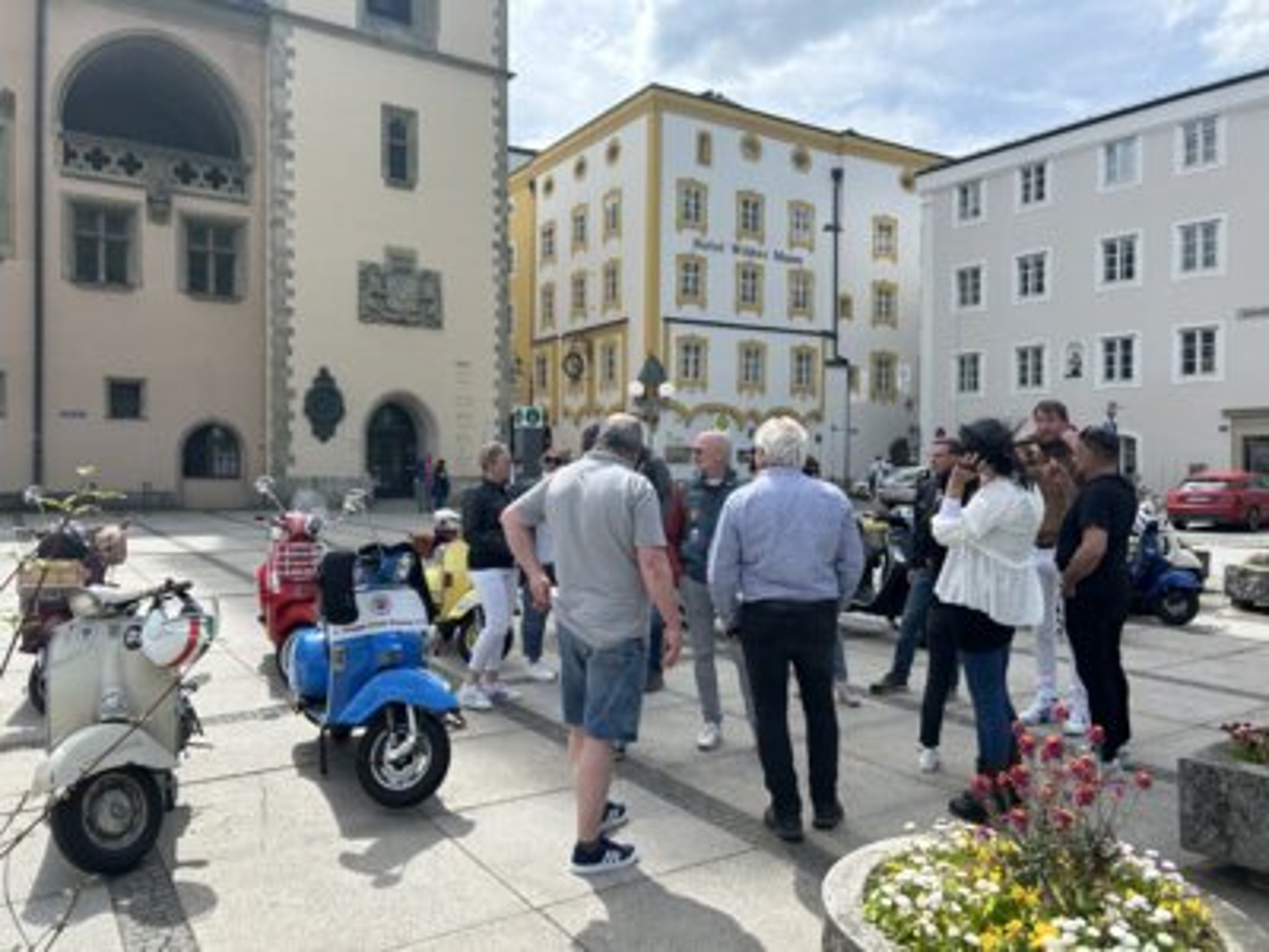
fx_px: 953
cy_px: 476
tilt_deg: -1.0
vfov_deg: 53.1
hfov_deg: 67.3
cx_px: 634
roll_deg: -0.1
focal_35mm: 26
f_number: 1.5
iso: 50
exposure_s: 1/2994
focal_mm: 5.7
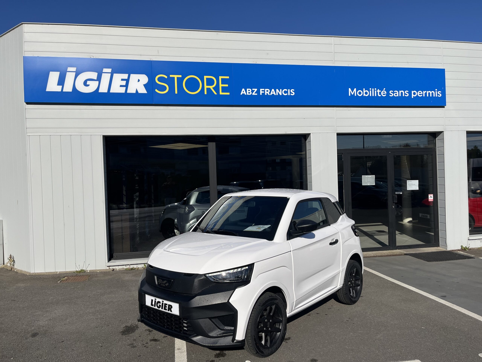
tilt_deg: -0.6
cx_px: 241
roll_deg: +2.1
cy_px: 181
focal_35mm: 26
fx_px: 362
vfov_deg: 53.1
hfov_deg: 67.3
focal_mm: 5.1
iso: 50
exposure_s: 1/6494
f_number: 1.6
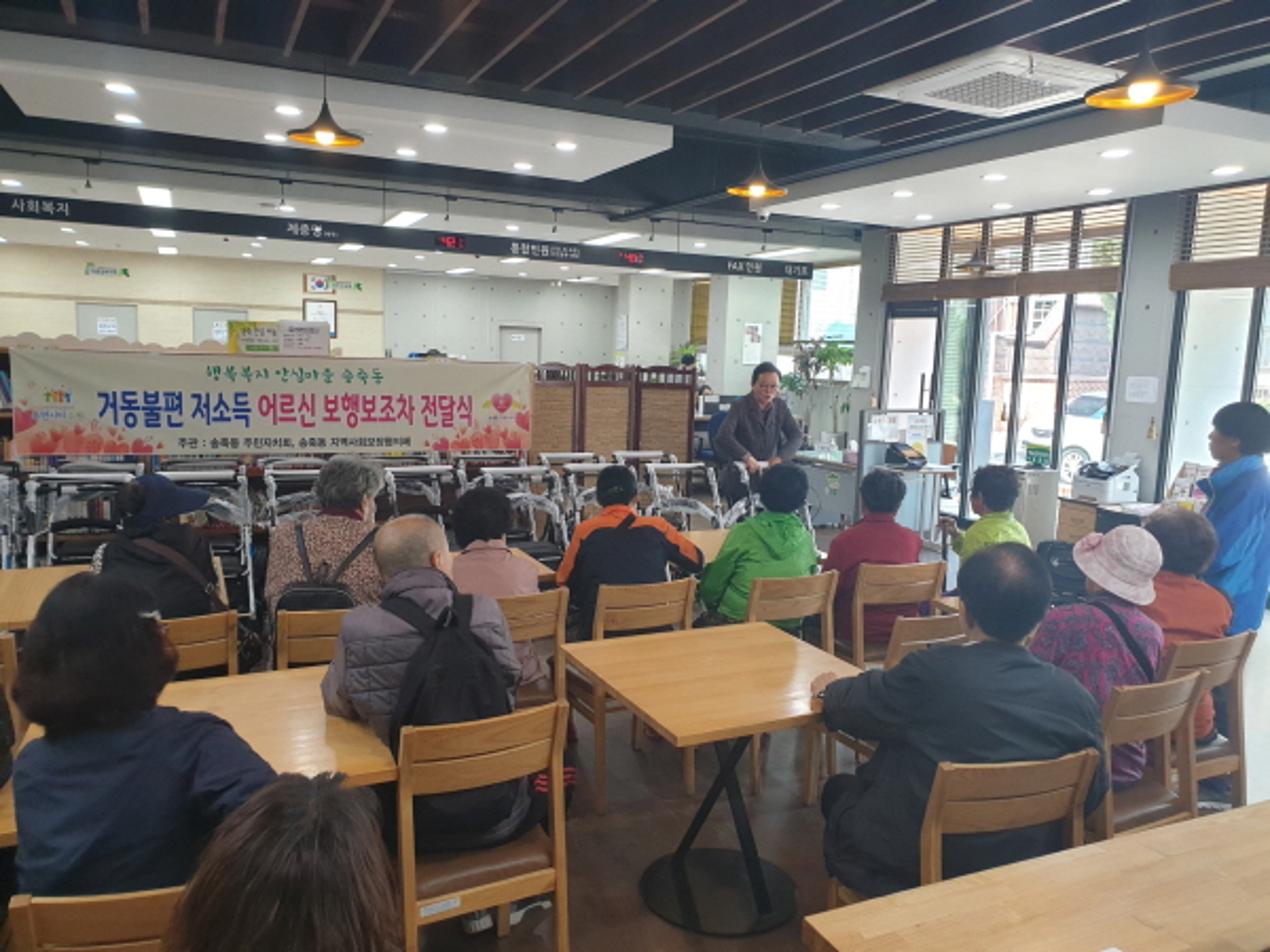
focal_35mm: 26
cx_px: 635
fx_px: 954
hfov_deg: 67.3
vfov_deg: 53.1
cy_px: 476
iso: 200
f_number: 2.4
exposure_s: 1/60
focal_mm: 4.3
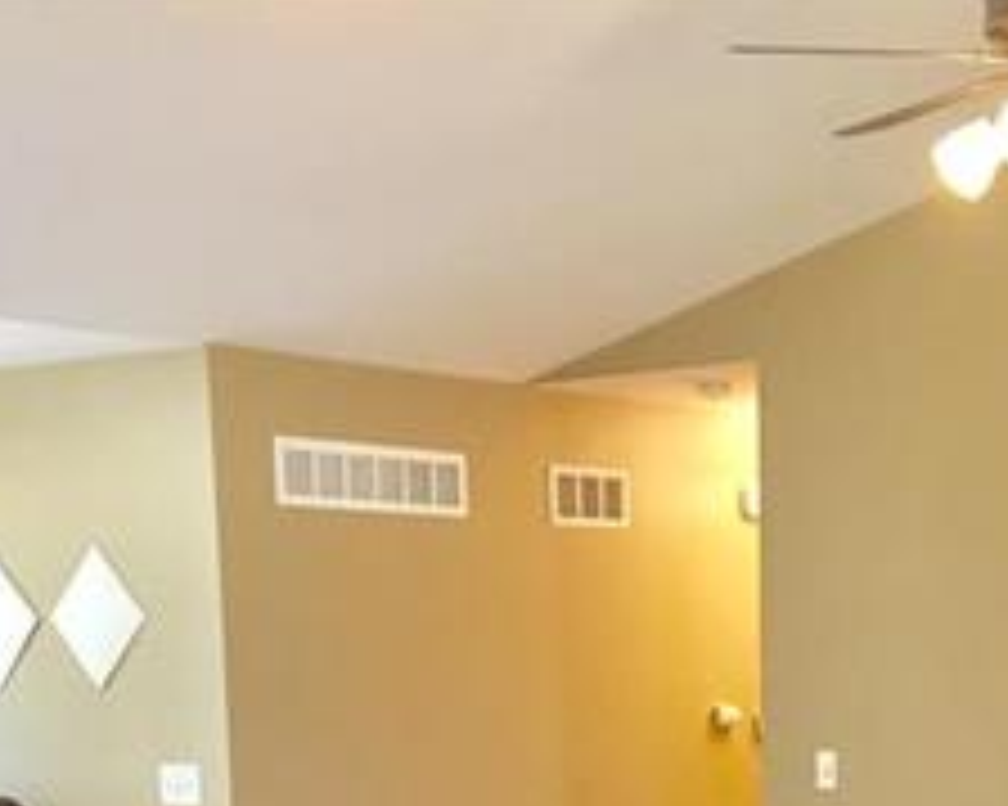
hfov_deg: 23.3
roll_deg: +1.0
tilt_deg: -9.0
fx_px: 2415
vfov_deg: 17.7
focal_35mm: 81
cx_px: 778
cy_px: 1067
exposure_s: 1/30
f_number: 2.2
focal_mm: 4.15
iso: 100
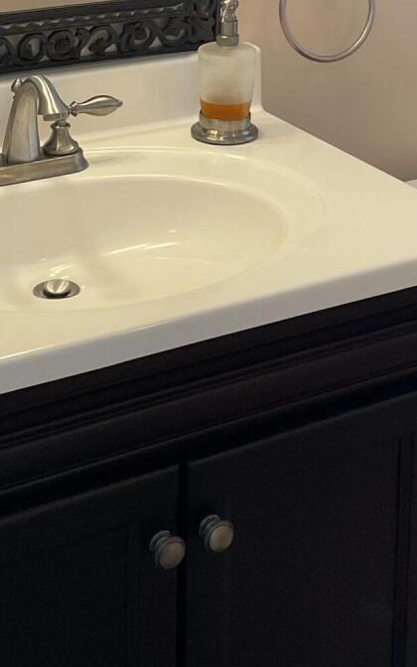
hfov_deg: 15.9
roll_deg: -1.6
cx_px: 300
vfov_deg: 24.0
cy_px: -18
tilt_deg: -11.7
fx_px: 1491
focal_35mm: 82
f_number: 1.6
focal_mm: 4.2
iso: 125
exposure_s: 1/120
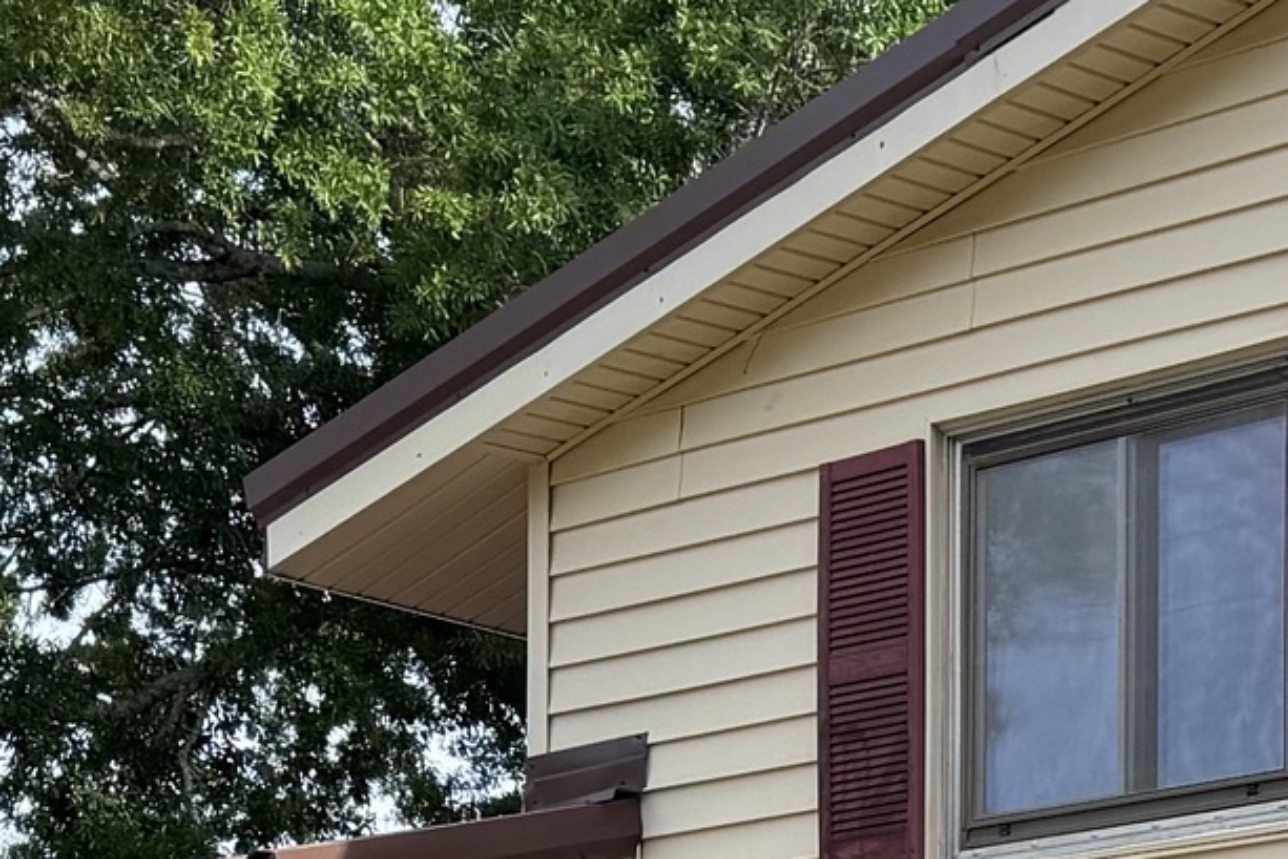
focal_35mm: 125
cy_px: 1655
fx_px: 4473
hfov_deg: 16.0
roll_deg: -0.8
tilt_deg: +0.7
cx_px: 1317
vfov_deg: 10.2
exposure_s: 1/1949
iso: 80
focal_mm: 6.76
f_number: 1.78
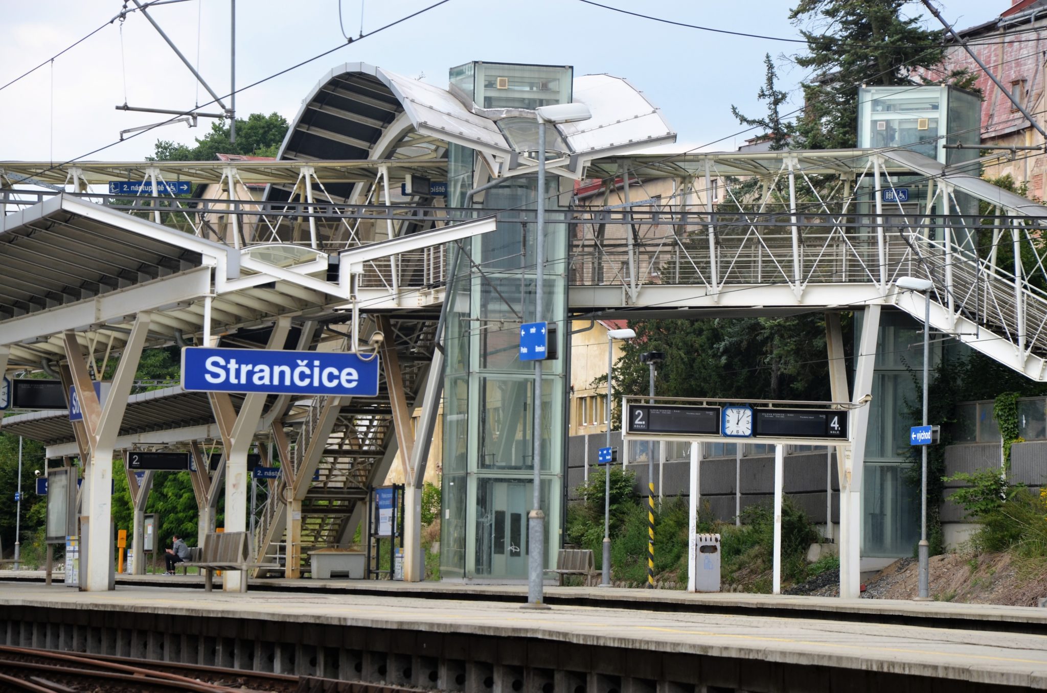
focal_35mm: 158
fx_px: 4571
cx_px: 524
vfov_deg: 8.7
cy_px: 346
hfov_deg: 13.1
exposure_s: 1/250
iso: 200
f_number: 8
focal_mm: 105
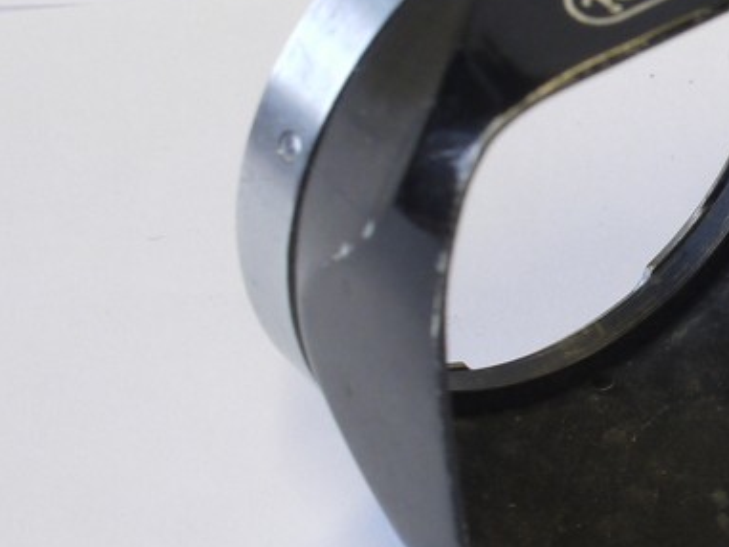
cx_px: 1131
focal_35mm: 189
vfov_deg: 7.9
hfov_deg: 10.1
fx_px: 3982
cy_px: 159
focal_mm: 30
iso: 400
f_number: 9
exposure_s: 1/30
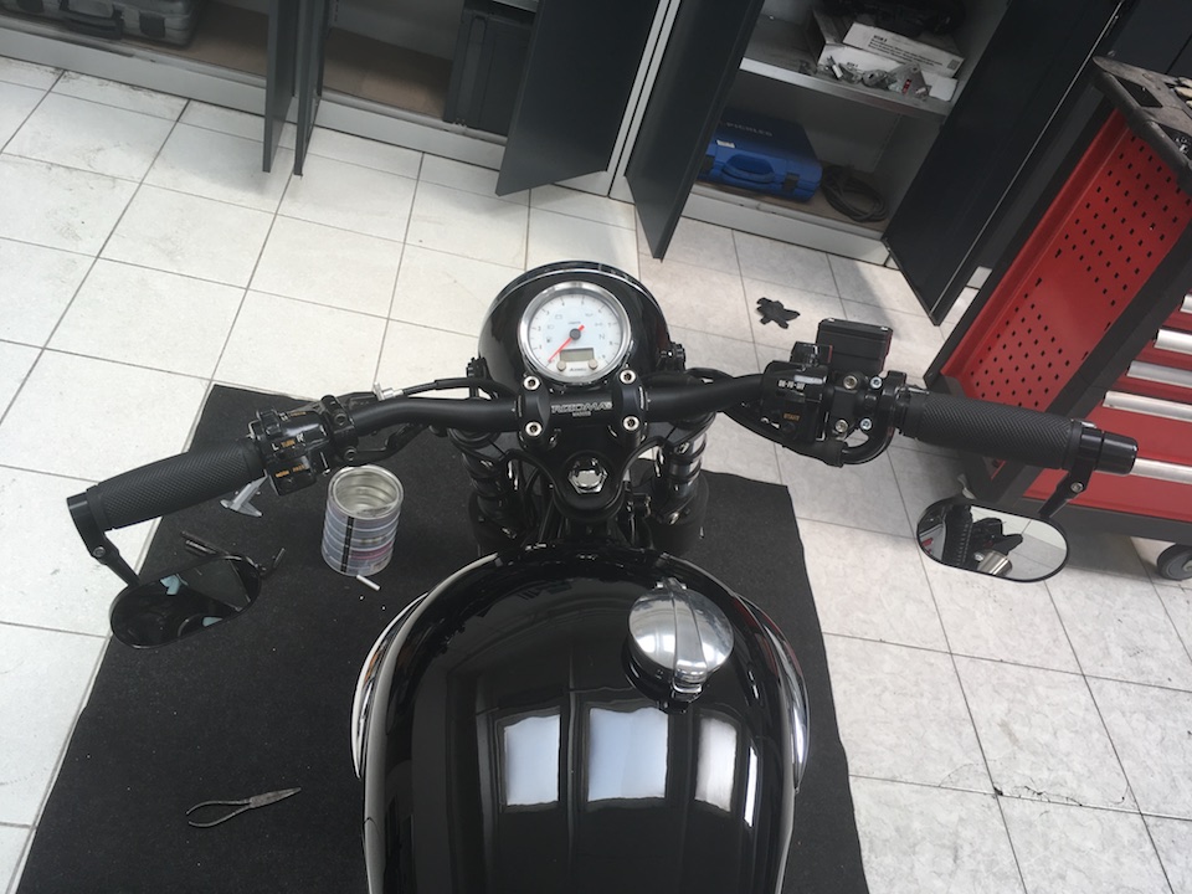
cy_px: 447
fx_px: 999
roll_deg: -20.7
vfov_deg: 48.2
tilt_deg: -41.6
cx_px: 596
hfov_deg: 61.7
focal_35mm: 29
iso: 25
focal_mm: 4.15
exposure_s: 1/100
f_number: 2.2
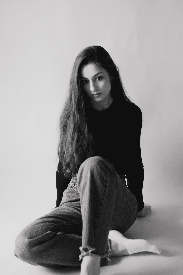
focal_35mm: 53
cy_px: 138
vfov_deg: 37.5
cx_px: 92
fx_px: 404
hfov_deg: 25.5
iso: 1600
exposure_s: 1/100
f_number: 2
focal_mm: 35
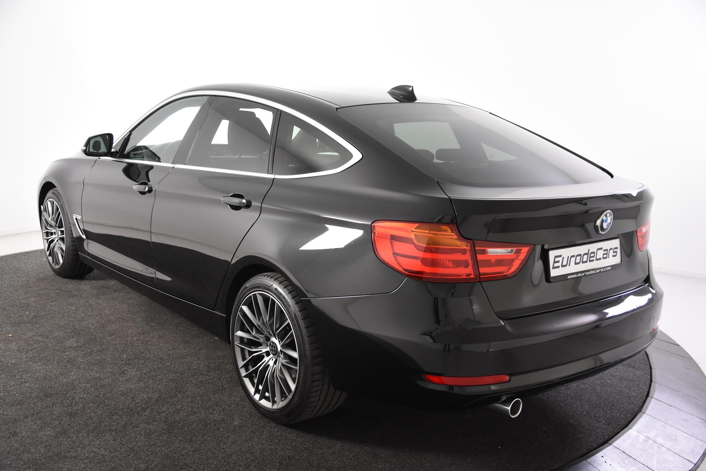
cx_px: 353
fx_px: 765
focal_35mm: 39
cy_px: 236
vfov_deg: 34.2
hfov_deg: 49.6
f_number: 4
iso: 1600
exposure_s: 1/60
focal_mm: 26
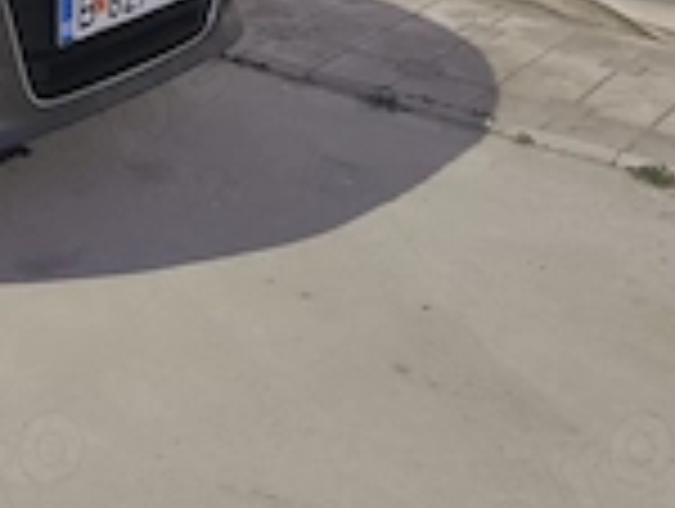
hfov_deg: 21.0
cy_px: -9
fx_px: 1797
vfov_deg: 15.8
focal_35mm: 92
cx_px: 144
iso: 2000
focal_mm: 6.19
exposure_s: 1/25
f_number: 1.65
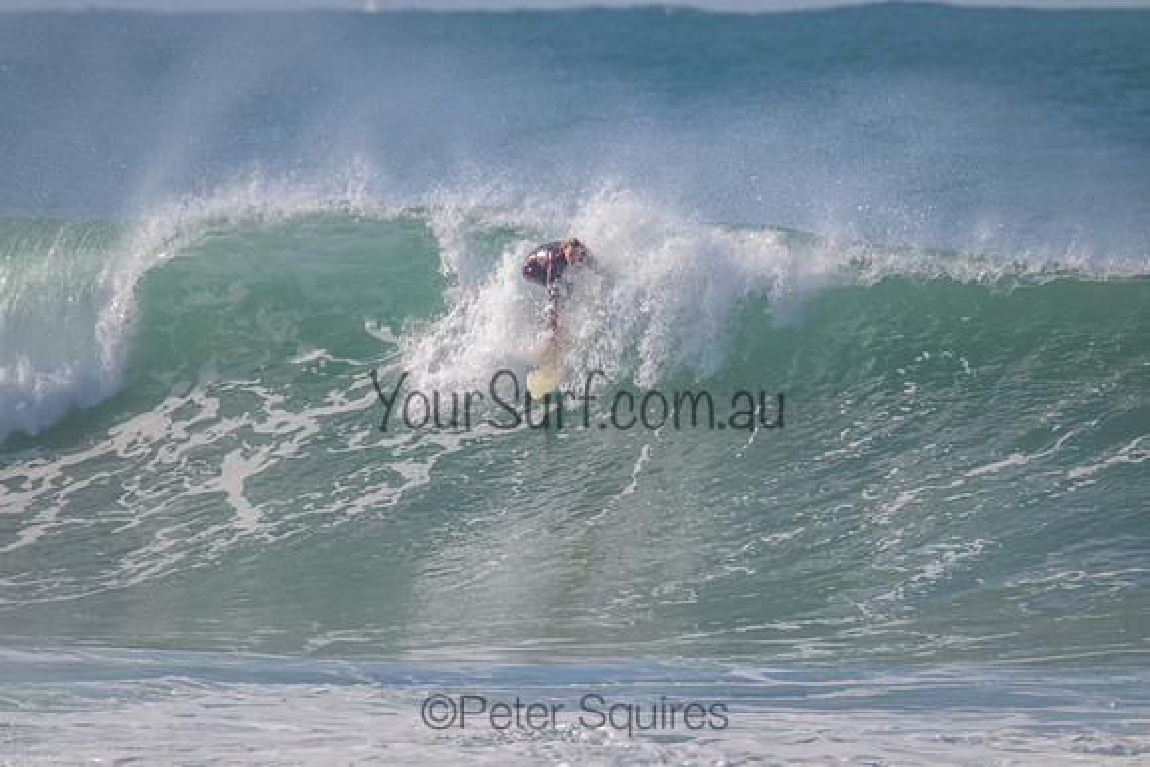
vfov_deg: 1.7
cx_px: 575
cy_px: 384
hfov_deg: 2.6
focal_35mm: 800
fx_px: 25560
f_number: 11
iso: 900
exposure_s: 1/2000
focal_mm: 800
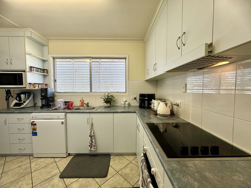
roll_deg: +0.2
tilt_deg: -3.1
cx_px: 126
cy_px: 94
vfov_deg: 85.7
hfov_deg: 102.1
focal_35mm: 14
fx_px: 102
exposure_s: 1/100
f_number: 2.2
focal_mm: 2.22
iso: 64
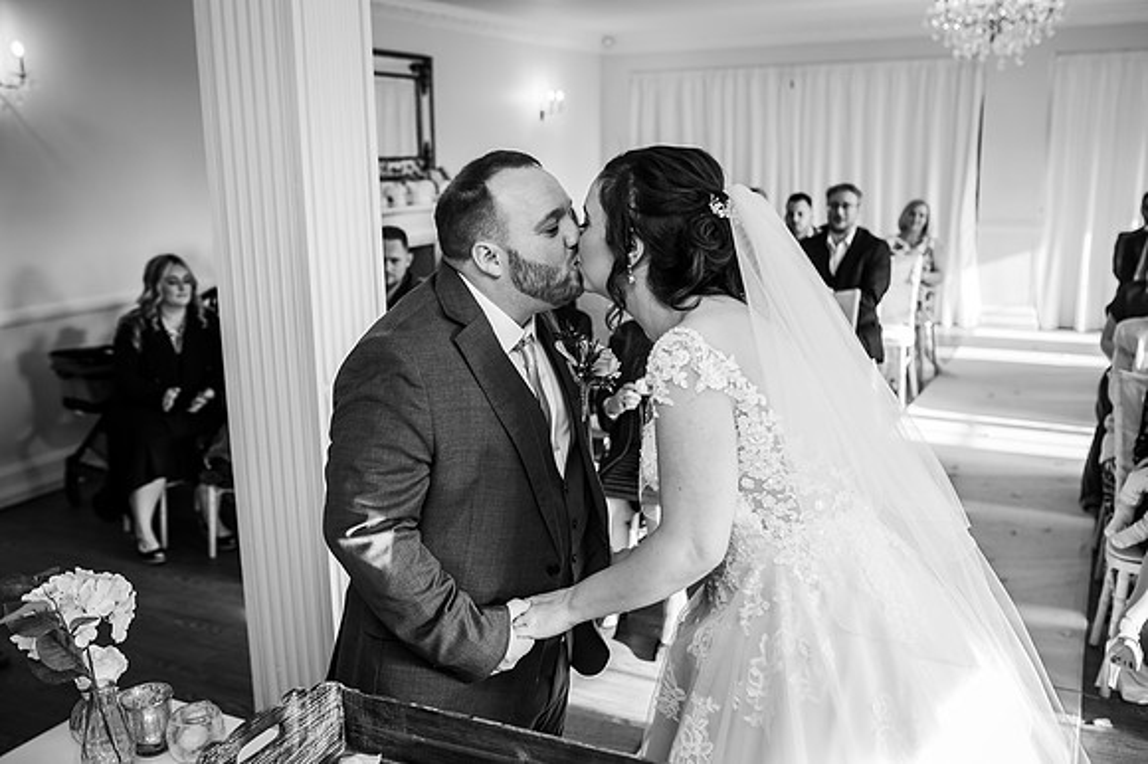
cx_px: 574
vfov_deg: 37.8
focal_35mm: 35
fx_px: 1115
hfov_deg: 54.5
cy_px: 382
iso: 125
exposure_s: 1/100
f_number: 3.5
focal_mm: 35
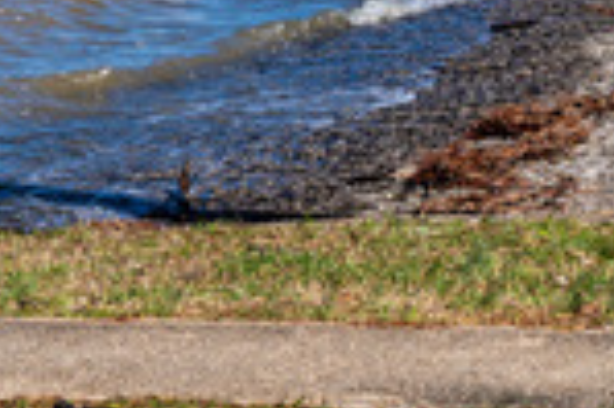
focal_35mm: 210
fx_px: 3578
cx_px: 136
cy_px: -293
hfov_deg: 9.8
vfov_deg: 6.4
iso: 200
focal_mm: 52
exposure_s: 1/1000
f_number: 7.1
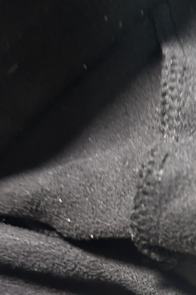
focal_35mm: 64
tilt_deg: -68.4
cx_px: 254
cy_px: 231
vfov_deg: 30.7
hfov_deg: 19.6
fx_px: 523
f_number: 1.5
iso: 400
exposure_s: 1/33
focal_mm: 5.7
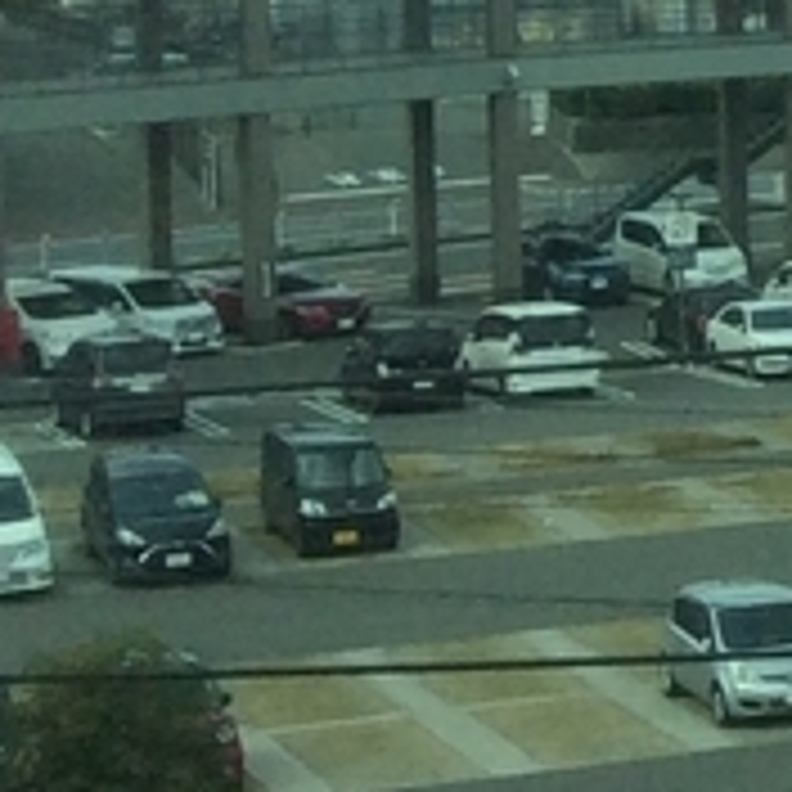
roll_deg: -1.9
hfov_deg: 8.1
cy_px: 4
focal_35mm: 193
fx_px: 4996
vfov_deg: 9.0
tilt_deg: -3.7
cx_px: 2115
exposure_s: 1/615
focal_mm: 3.3
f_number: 2.4
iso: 32
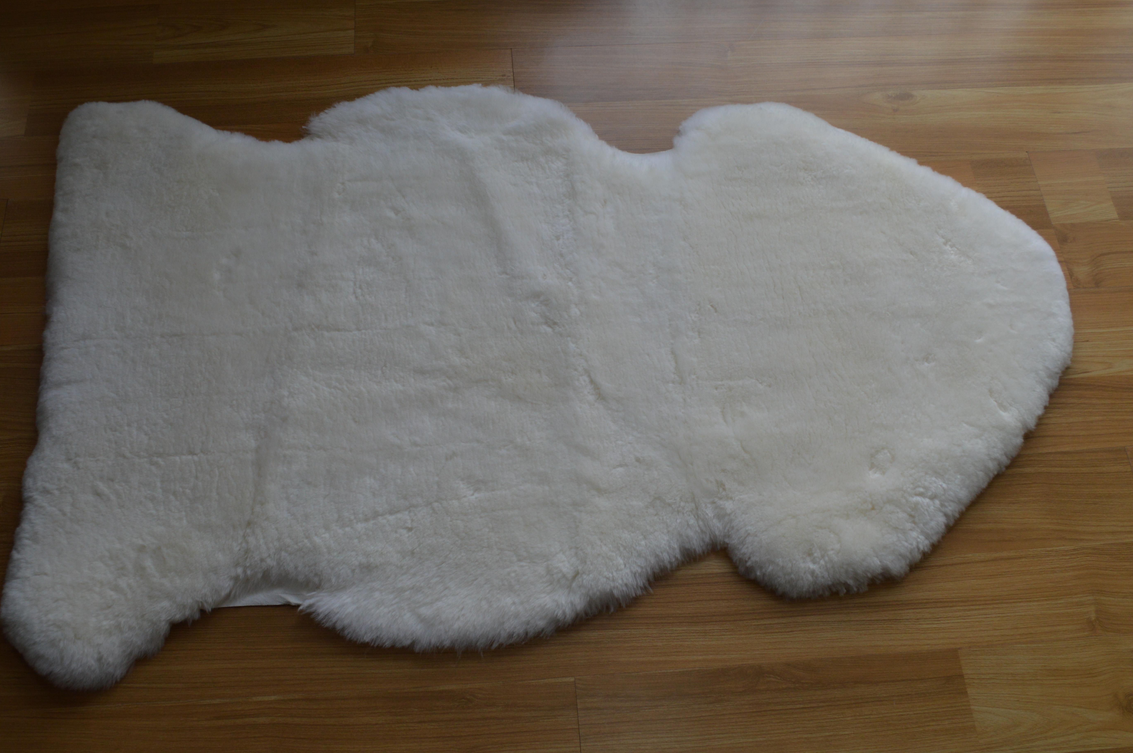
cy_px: 361
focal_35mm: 36
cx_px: 530
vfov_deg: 36.8
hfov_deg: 53.1
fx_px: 1132
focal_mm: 22
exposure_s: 1/125
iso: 360
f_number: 5.6
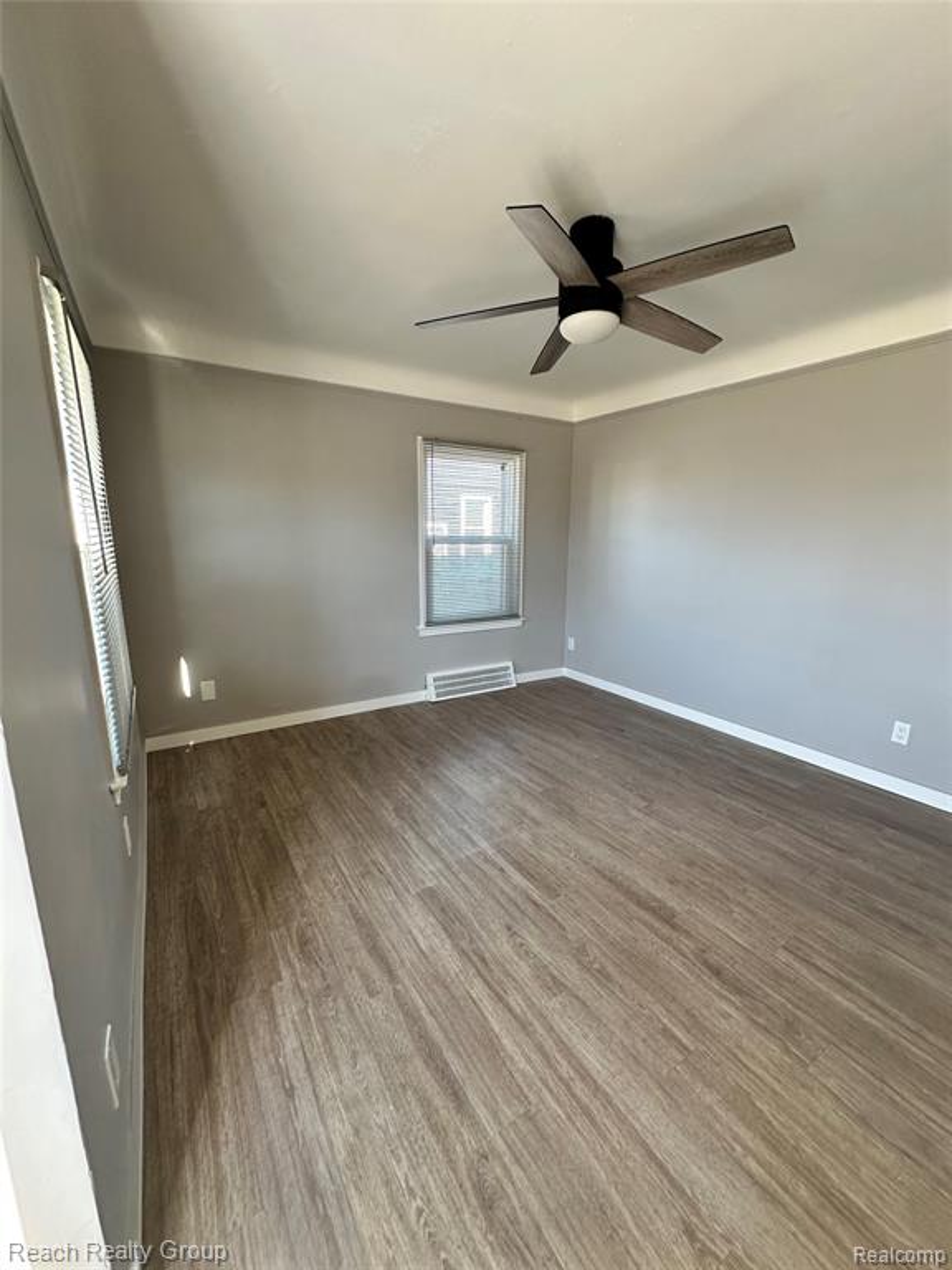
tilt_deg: -11.4
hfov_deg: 85.7
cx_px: 476
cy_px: 635
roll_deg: -0.2
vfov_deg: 102.1
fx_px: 513
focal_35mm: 14
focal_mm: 2.22
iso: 100
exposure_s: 1/99
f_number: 2.2
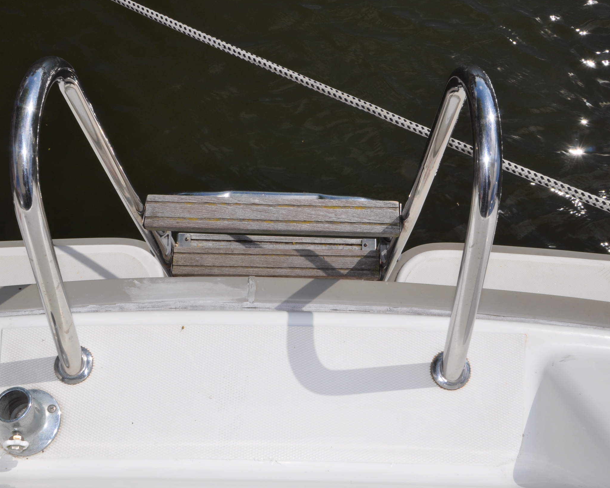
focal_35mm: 38
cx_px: 292
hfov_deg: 47.9
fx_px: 686
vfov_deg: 39.2
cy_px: 240
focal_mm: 22
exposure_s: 1/200
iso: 200
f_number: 18
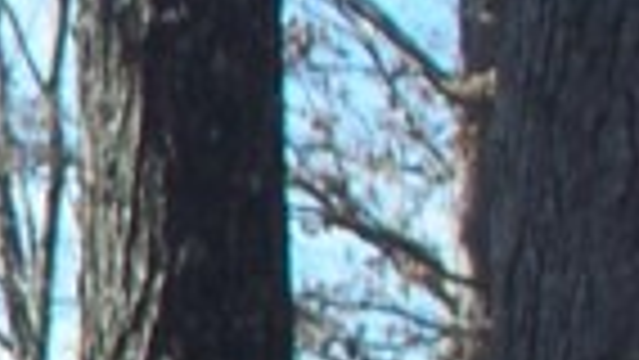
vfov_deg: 4.3
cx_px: -1552
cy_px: 562
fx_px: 4797
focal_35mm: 283
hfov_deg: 6.6
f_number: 2.8
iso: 64
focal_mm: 7.54
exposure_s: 1/400
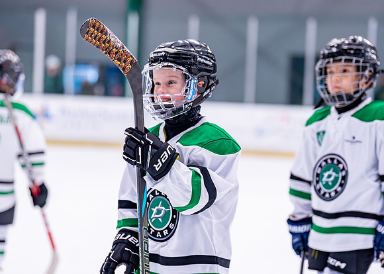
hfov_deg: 14.9
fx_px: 1469
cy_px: 136
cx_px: 181
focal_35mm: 135
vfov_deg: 10.7
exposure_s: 1/1250
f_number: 2.8
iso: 2500
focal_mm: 113
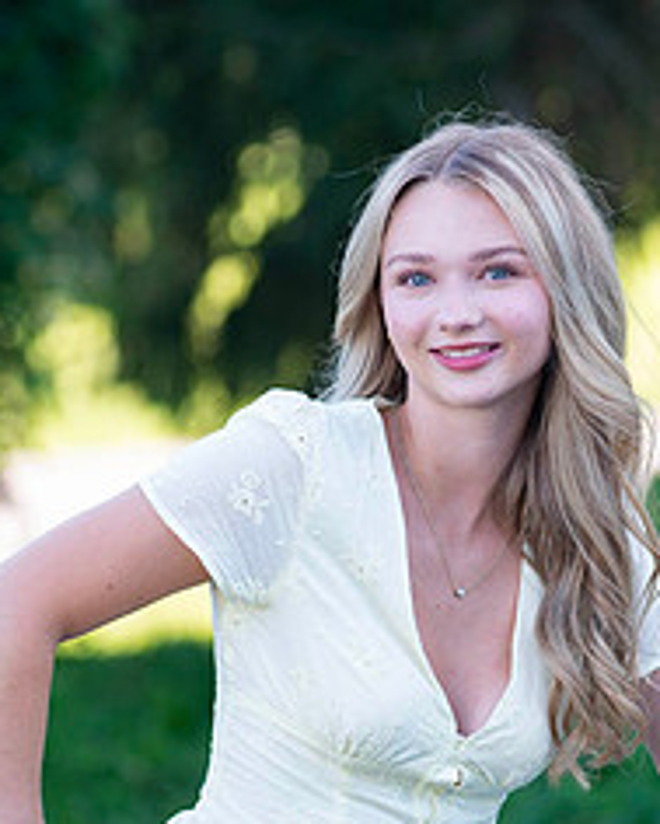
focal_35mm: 224
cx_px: 457
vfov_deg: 8.6
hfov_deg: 6.9
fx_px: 5466
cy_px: 646
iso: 160
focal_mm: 125
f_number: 4
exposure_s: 1/125
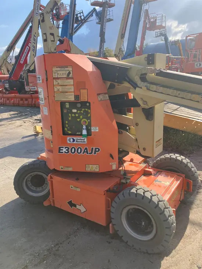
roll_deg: +4.1
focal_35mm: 28
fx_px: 218
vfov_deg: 63.4
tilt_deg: -14.2
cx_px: 101
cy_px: 134
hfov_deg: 49.8
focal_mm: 3.99
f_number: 1.8
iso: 32
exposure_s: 1/759
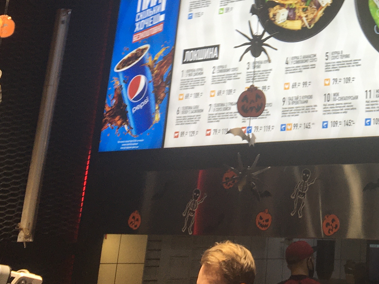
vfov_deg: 19.3
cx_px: 393
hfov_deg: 25.2
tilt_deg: +18.9
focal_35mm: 73
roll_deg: -2.2
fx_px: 799
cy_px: -34
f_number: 2.2
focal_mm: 4.15
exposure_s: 1/50
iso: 25
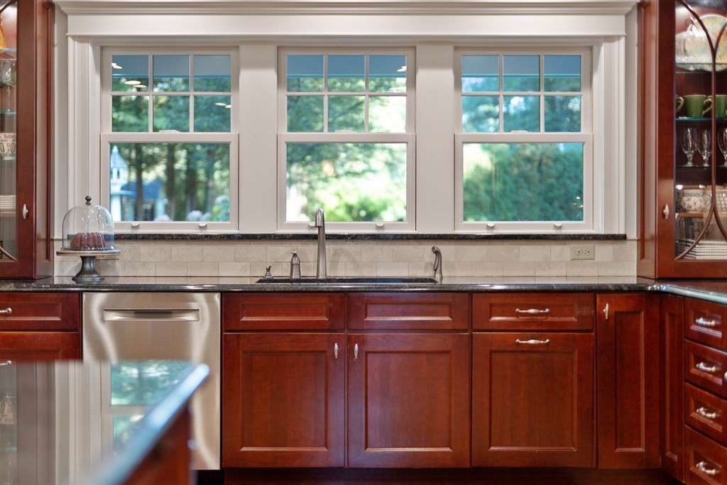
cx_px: 364
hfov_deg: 39.6
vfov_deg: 27.0
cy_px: 242
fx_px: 1010
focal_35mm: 50
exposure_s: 1/50
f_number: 1.4
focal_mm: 50
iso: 320
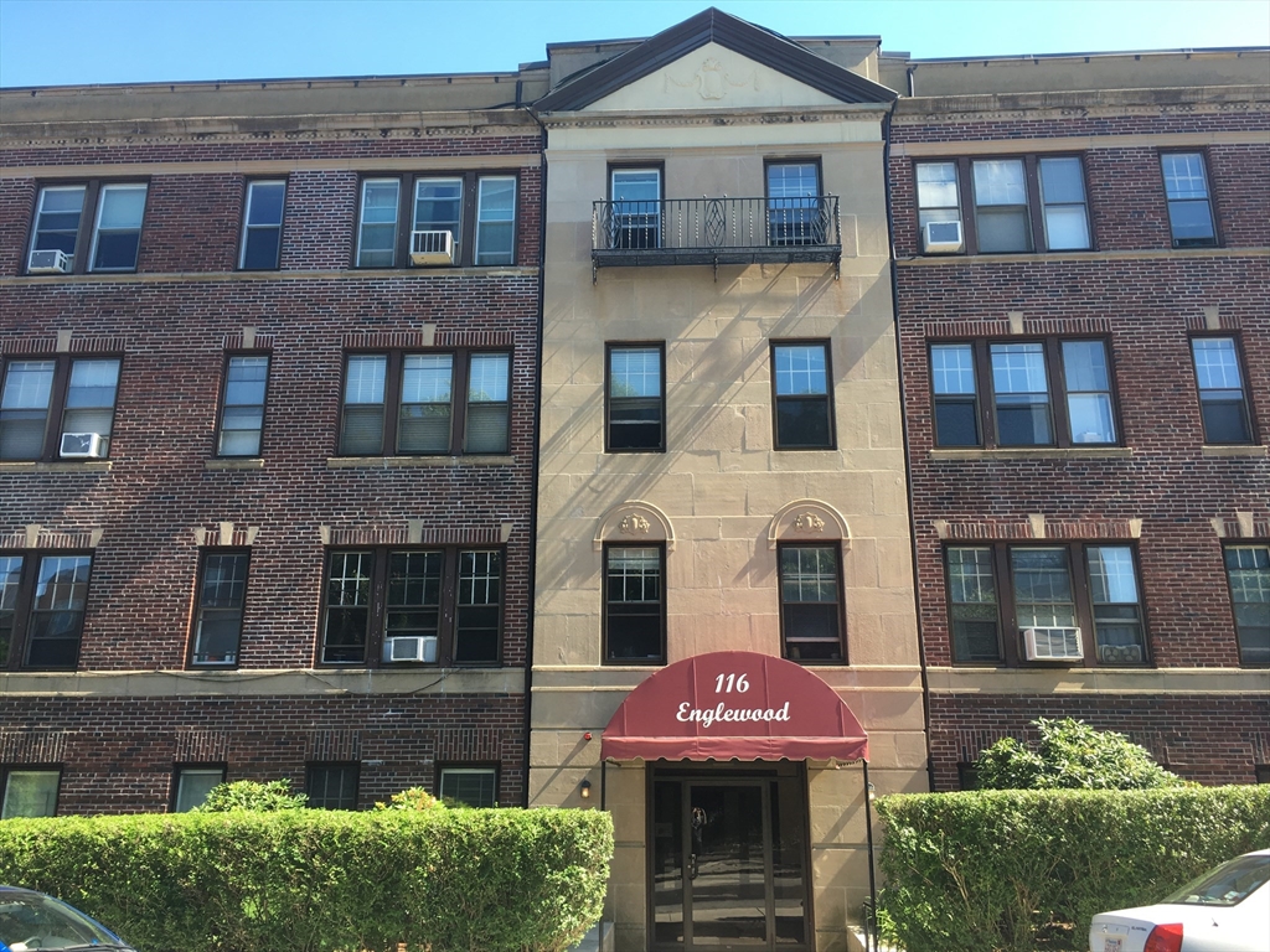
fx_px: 1064
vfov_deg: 48.2
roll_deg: +0.7
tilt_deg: +16.5
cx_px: 635
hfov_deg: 61.7
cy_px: 476
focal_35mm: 29
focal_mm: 4.15
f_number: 2.2
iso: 25
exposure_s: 1/246
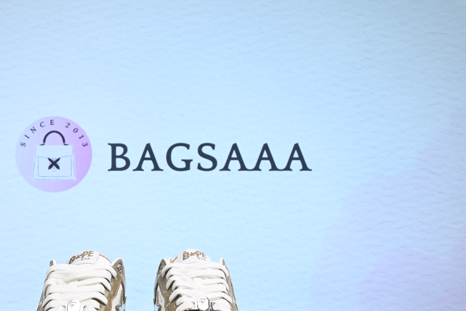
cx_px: 135
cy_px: 224
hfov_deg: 35.7
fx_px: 712
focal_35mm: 55
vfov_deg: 24.4
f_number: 16
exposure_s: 1/2.5
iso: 100
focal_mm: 37
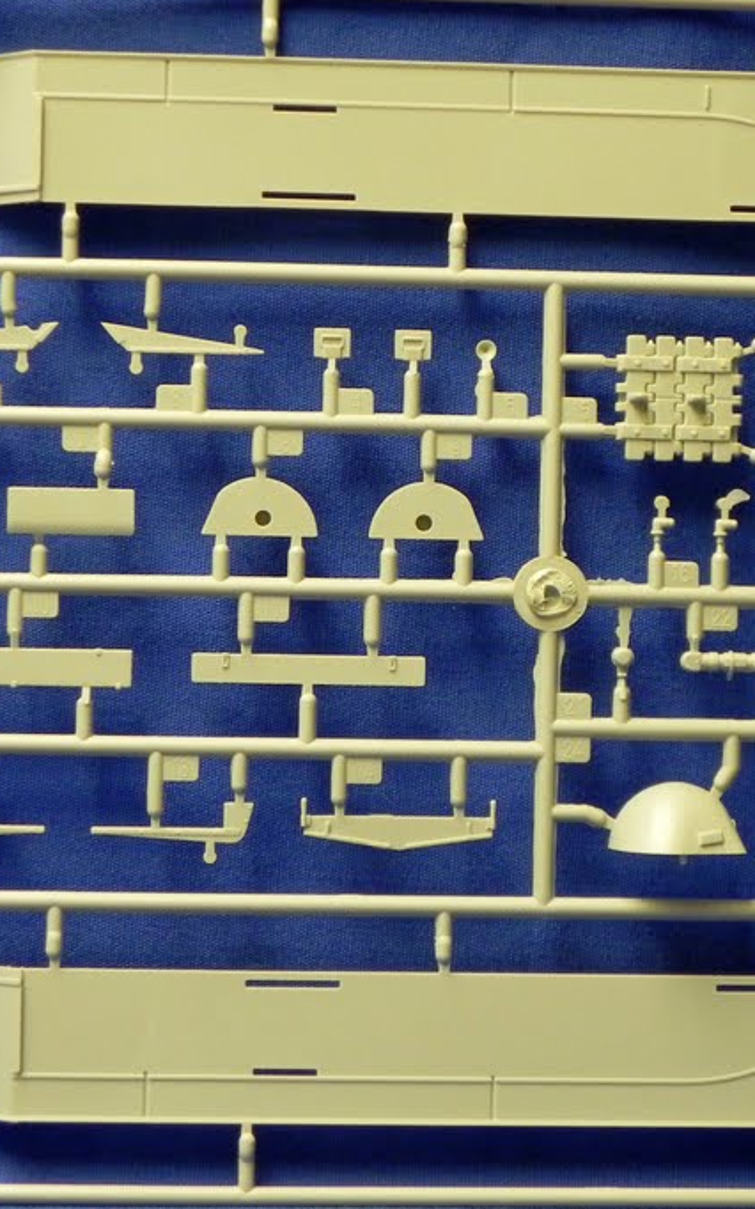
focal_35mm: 105
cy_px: 581
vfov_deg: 19.8
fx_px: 3458
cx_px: 514
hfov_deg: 12.4
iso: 400
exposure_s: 1/21.2
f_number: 3.5
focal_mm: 11.8
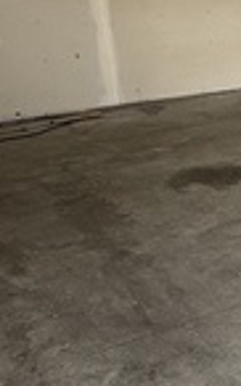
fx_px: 716
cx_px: 454
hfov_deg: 15.8
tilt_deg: -18.5
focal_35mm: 68
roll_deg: -0.5
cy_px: 164
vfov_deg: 30.2
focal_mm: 2.22
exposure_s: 1/109
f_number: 2.2
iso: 40
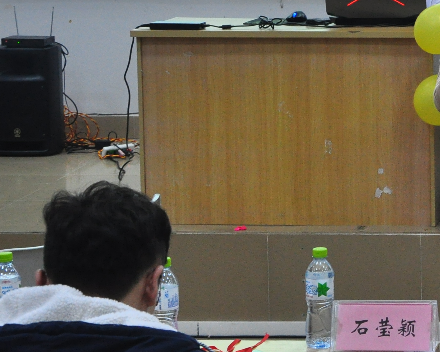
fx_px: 1667
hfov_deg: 14.4
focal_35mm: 128
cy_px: 49
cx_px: 567
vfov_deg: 12.0
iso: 1000
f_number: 6.3
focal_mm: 30
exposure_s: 1/20
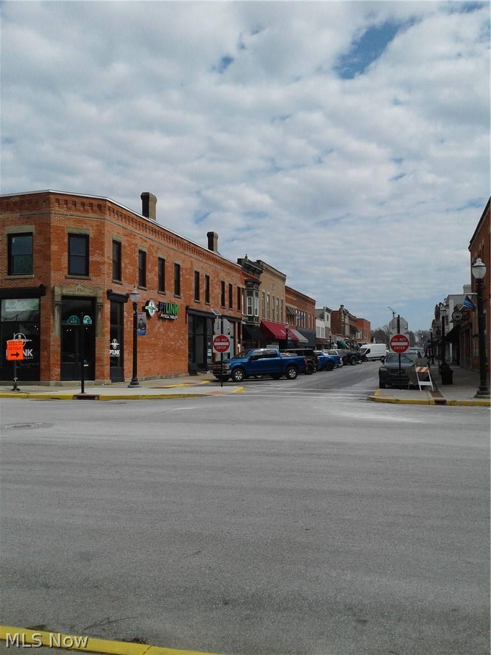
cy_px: 328
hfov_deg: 42.9
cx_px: 246
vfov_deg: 55.4
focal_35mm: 33
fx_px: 624
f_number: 2.2
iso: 50
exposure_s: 1/3225
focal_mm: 3.3
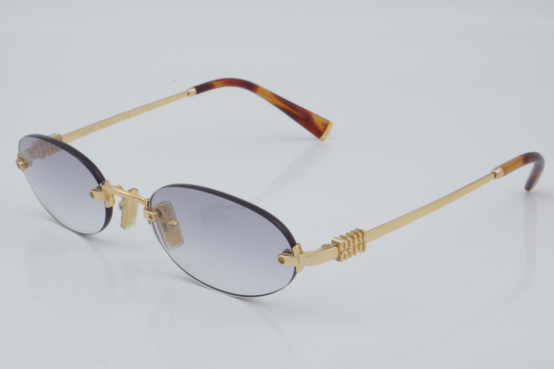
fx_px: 1154
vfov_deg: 18.2
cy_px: 184
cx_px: 277
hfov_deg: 27.0
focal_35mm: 75
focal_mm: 50
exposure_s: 1/4
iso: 100
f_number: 32
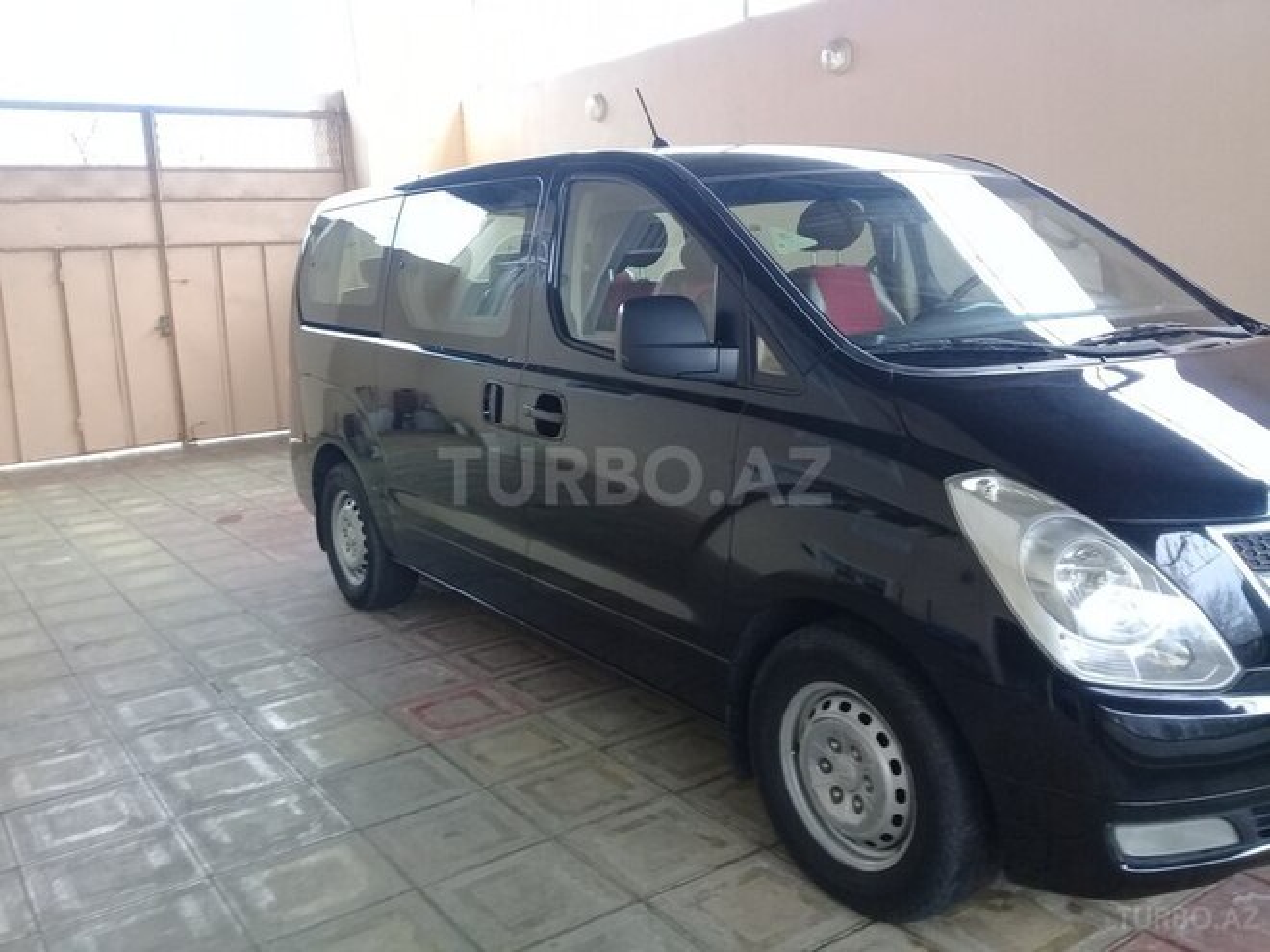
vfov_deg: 45.4
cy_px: 476
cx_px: 635
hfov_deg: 58.4
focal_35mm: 31
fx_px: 1137
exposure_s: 1/33
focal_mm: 3.3
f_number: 2.2
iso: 80
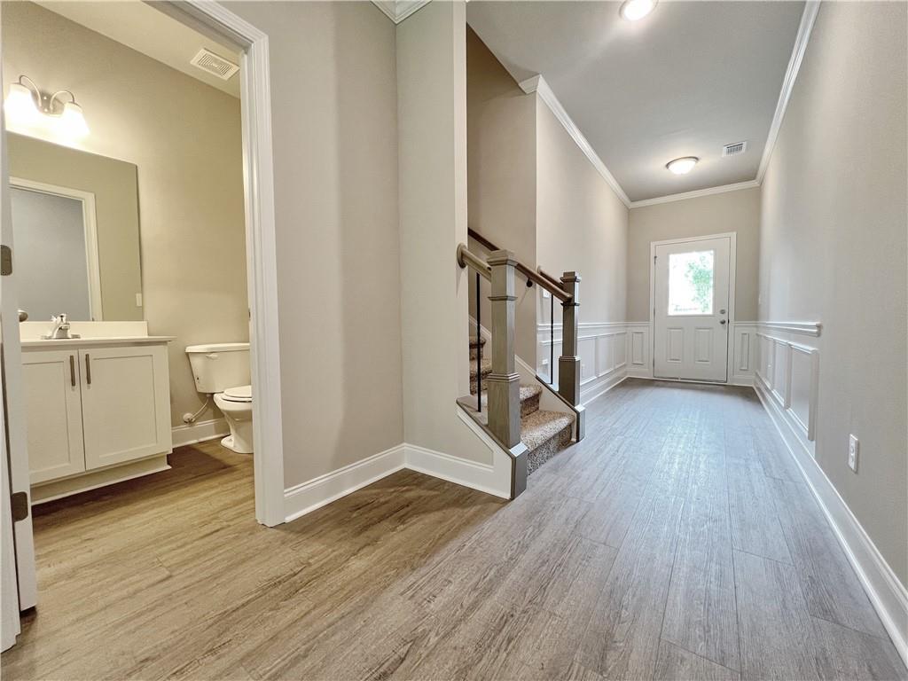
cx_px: 454
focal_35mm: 13
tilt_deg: -2.9
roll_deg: +0.1
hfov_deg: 106.2
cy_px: 340
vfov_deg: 89.9
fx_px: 341
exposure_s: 1/60
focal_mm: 1.6
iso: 200
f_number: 1.8
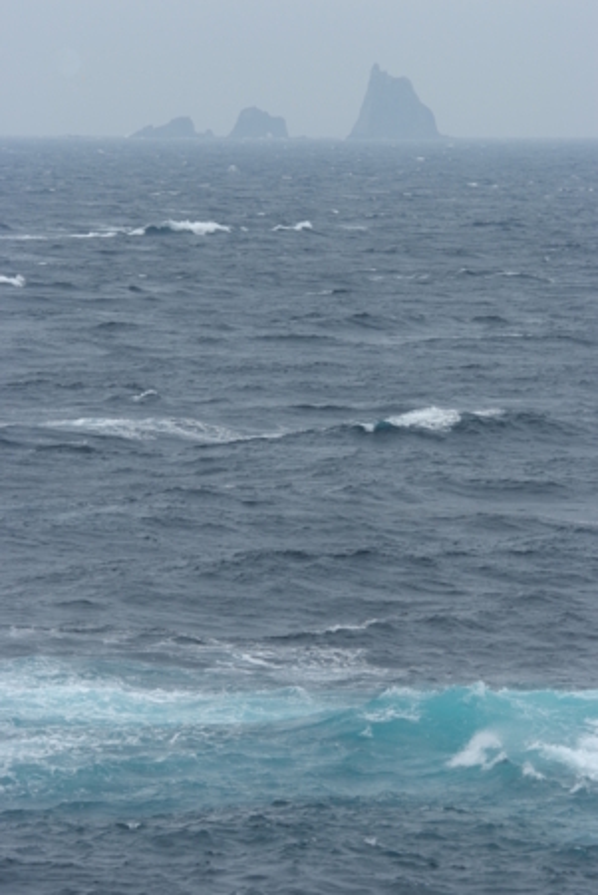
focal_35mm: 225
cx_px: 299
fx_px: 5593
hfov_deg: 6.1
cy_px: 448
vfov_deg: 9.1
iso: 400
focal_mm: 150
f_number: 7.1
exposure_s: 1/800
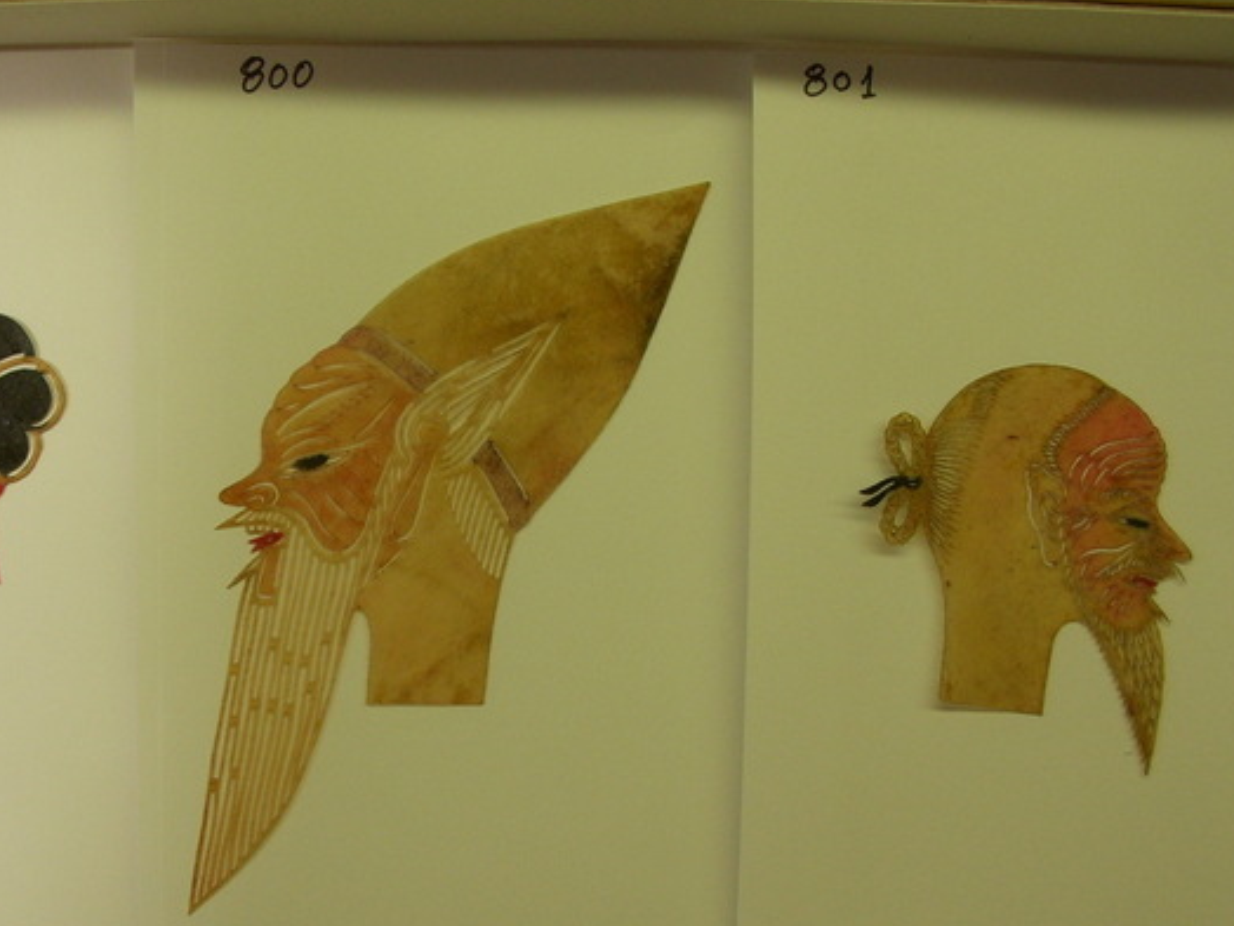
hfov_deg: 32.9
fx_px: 2068
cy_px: 577
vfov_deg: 25.2
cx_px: 403
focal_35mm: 58
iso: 100
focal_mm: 6.3
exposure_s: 1/200
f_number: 3.3
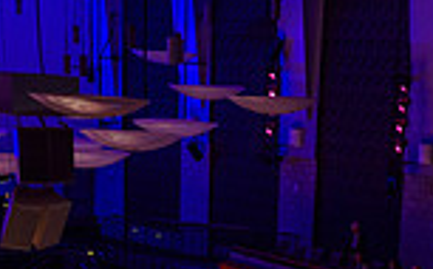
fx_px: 1166
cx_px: 308
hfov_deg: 20.9
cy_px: 439
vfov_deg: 12.3
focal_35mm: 99
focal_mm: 24
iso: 2500
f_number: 5
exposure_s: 1/100
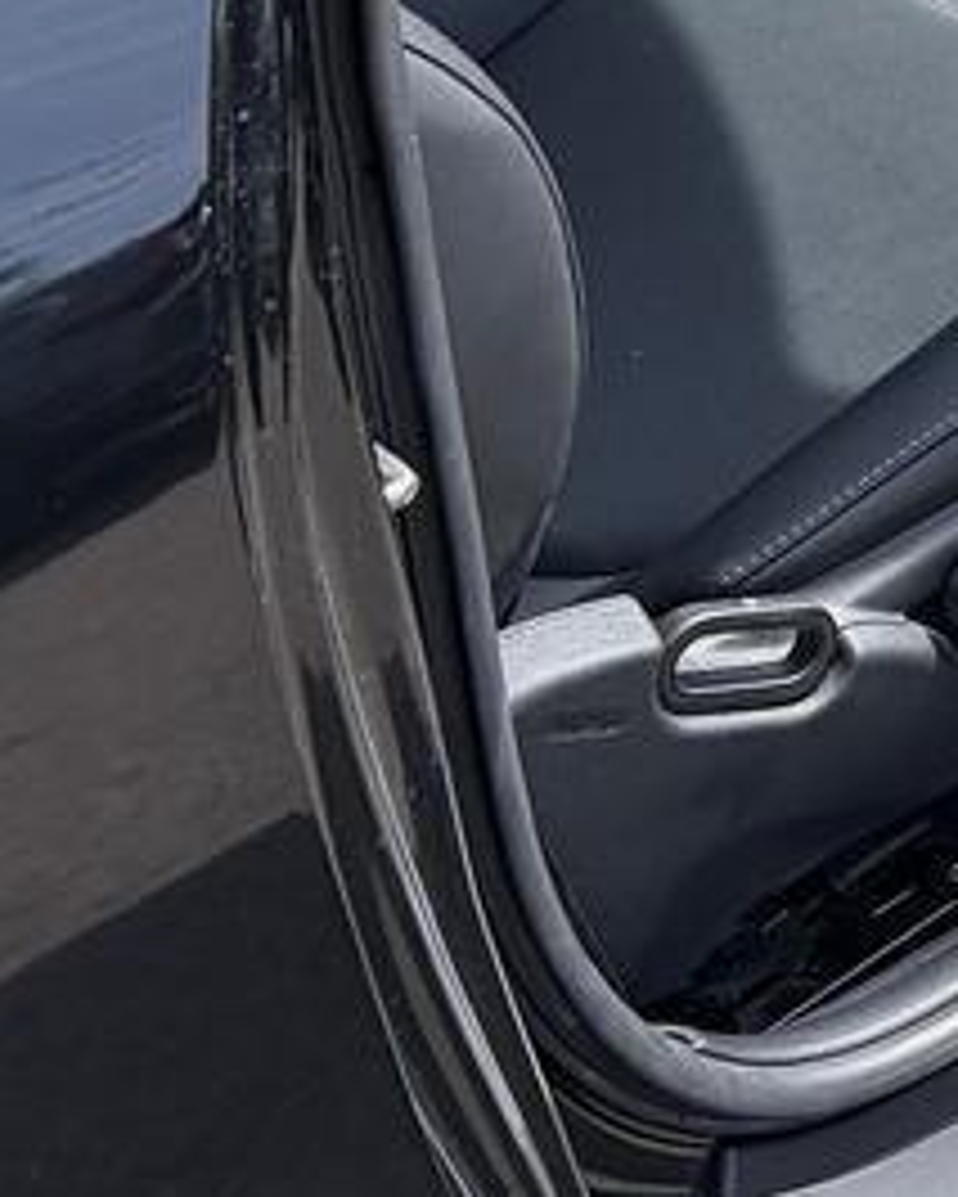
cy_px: -333
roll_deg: -2.0
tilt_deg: -23.3
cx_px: 2622
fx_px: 4321
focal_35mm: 122
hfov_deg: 10.2
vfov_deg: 15.1
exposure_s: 1/1217
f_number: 1.6
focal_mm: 5.96
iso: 50
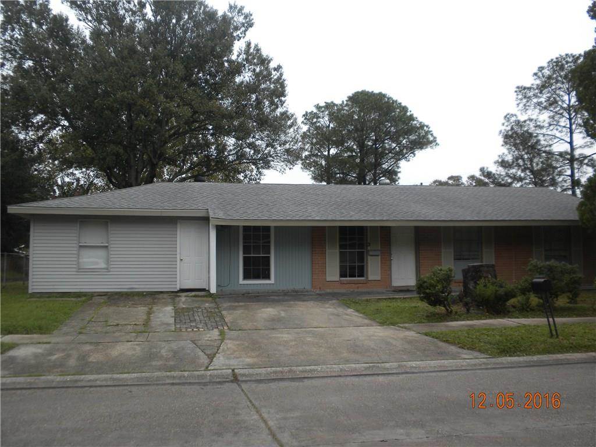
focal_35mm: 37
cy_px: 224
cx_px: 298
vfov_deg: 38.7
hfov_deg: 50.1
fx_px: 637
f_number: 3.5
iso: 64
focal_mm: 6.6
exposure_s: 1/127
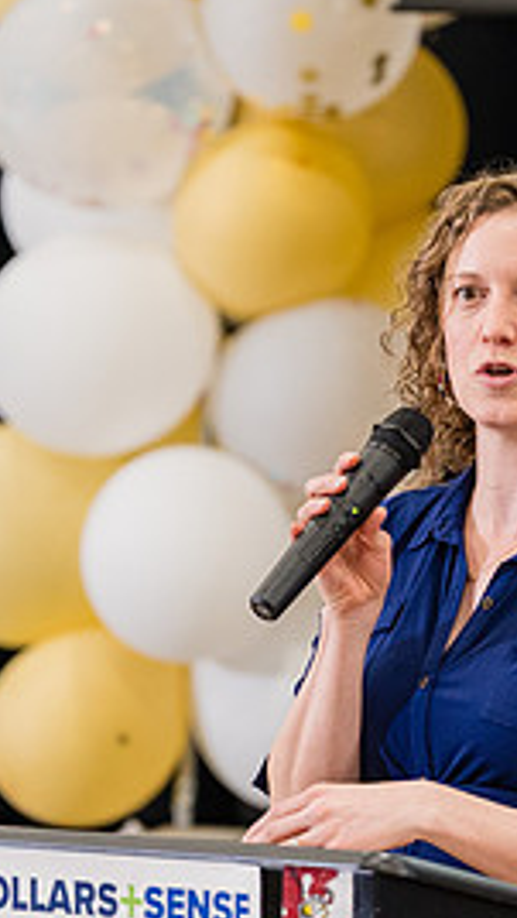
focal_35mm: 454
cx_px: 305
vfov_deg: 4.8
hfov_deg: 2.7
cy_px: 457
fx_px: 11051
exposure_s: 1/250
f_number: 2.8
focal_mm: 200
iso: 1600
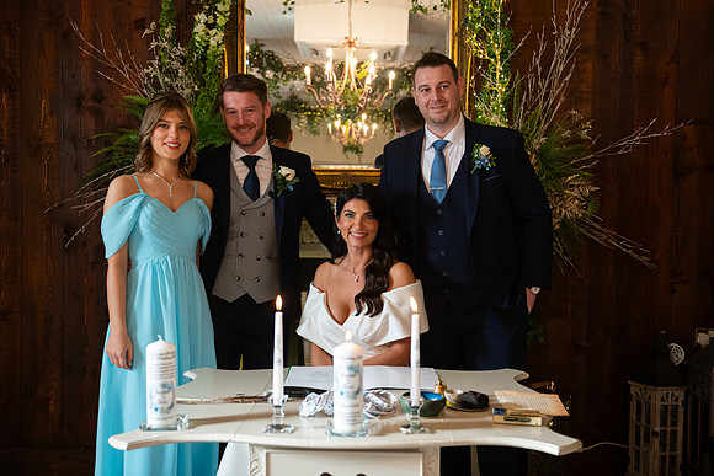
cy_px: 238
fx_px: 793
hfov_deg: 48.4
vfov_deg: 33.4
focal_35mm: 40
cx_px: 357
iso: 1000
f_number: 3.5
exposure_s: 1/160
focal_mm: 40
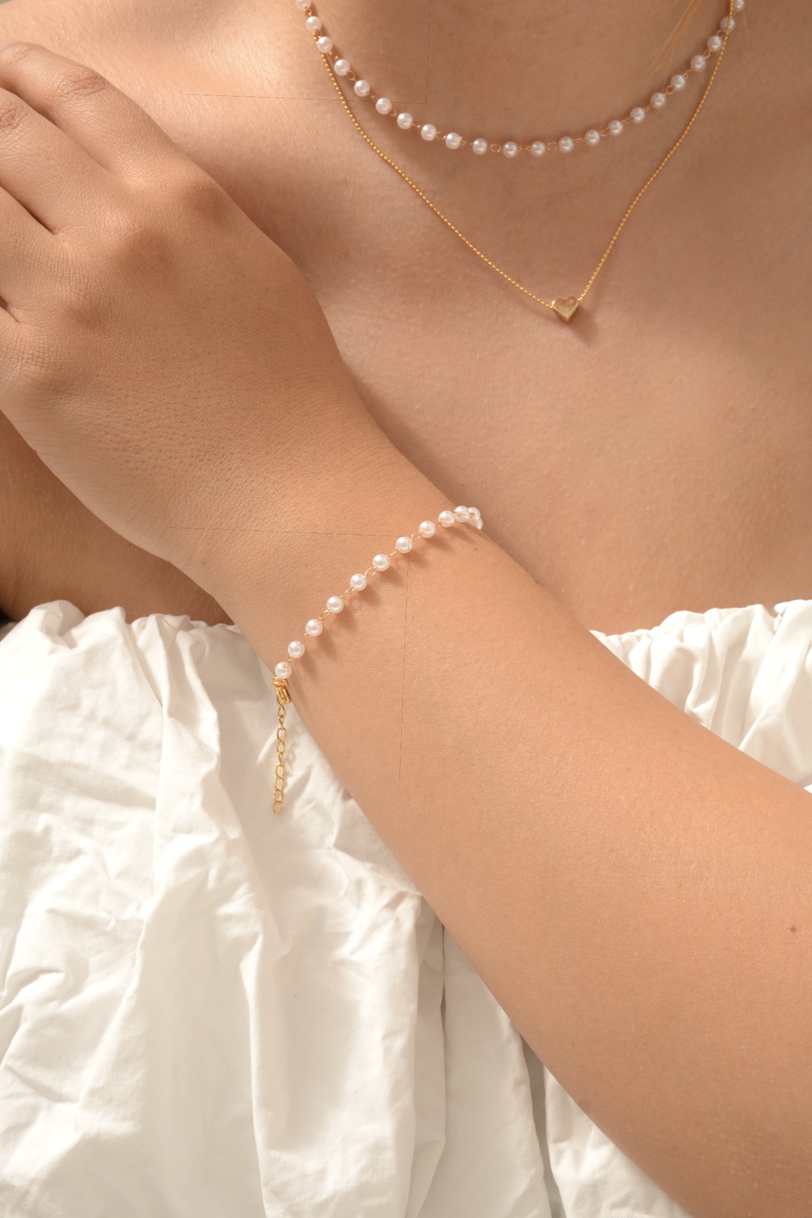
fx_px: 2435
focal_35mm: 72
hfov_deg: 18.9
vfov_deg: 28.1
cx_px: 406
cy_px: 609
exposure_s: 1/500
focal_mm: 48
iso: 500
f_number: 11
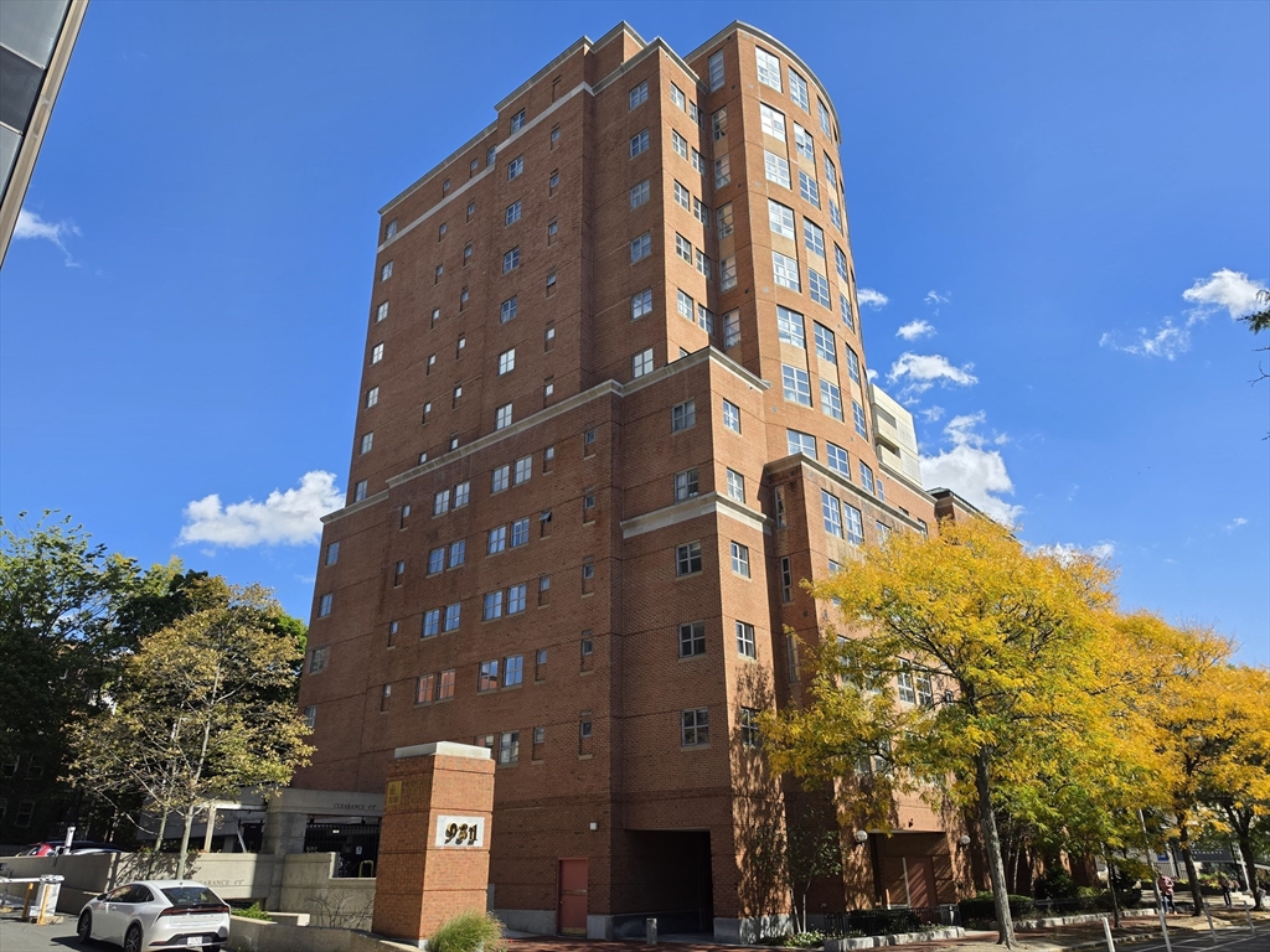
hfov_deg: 73.9
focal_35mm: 23
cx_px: 635
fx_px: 844
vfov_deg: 58.9
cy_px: 476
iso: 64
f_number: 1.4
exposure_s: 1/5151
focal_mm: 6.5
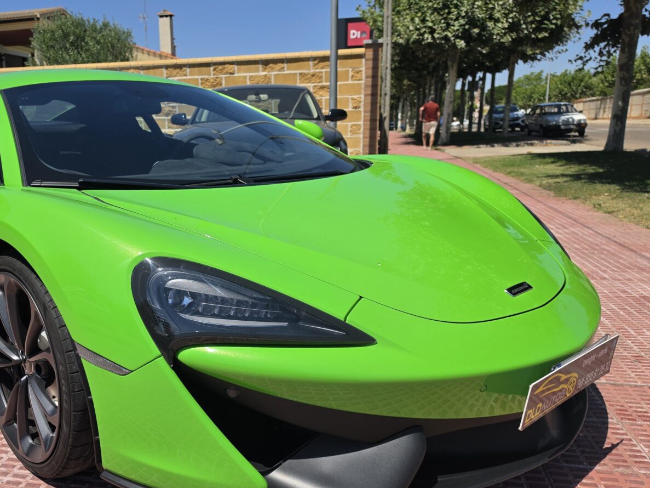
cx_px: 228
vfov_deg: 45.4
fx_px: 582
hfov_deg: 57.3
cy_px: 266
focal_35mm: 31
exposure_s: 1/7939
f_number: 1.4
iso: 50
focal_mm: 6.5
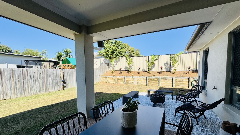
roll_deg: +0.4
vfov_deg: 66.5
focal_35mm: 16
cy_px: 80
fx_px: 102
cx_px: 126
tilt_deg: -3.7
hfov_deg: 99.3
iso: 50
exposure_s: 1/1506
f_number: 2.2
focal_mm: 2.22
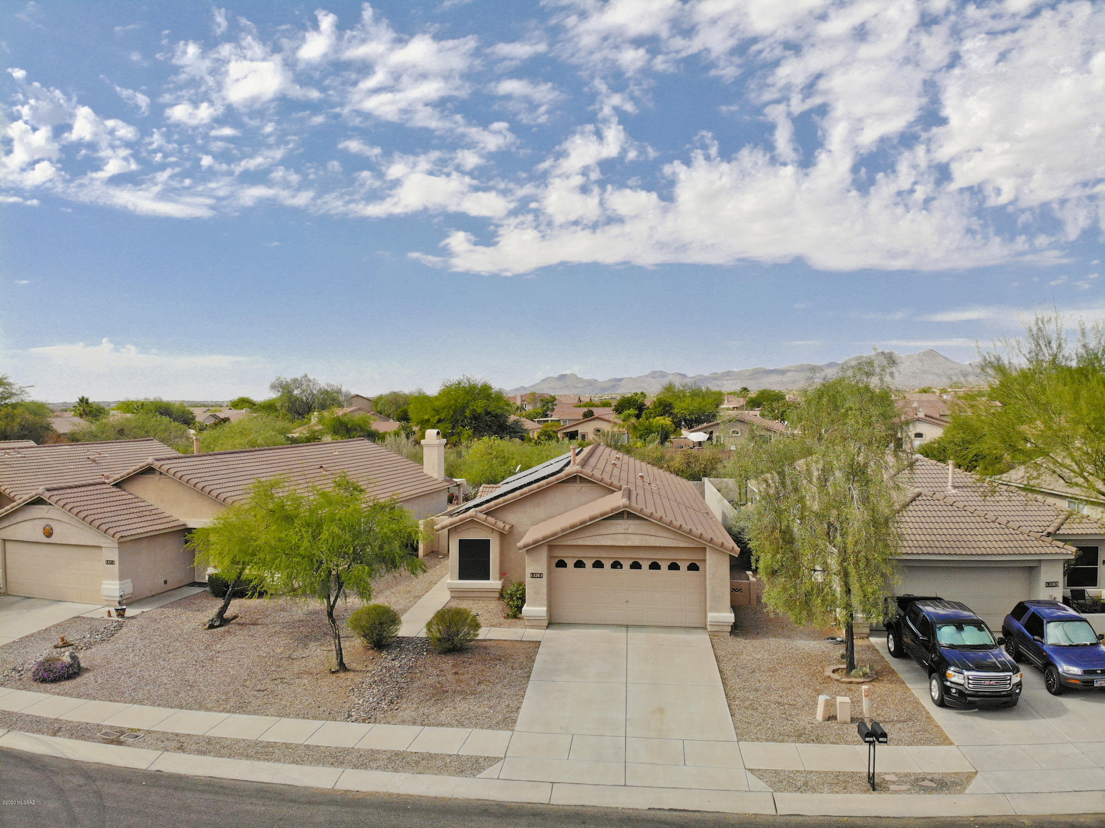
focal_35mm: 24
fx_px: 766
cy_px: 414
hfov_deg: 71.6
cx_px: 552
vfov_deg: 56.8
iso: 100
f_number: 2.8
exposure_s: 1/1500
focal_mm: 4.5
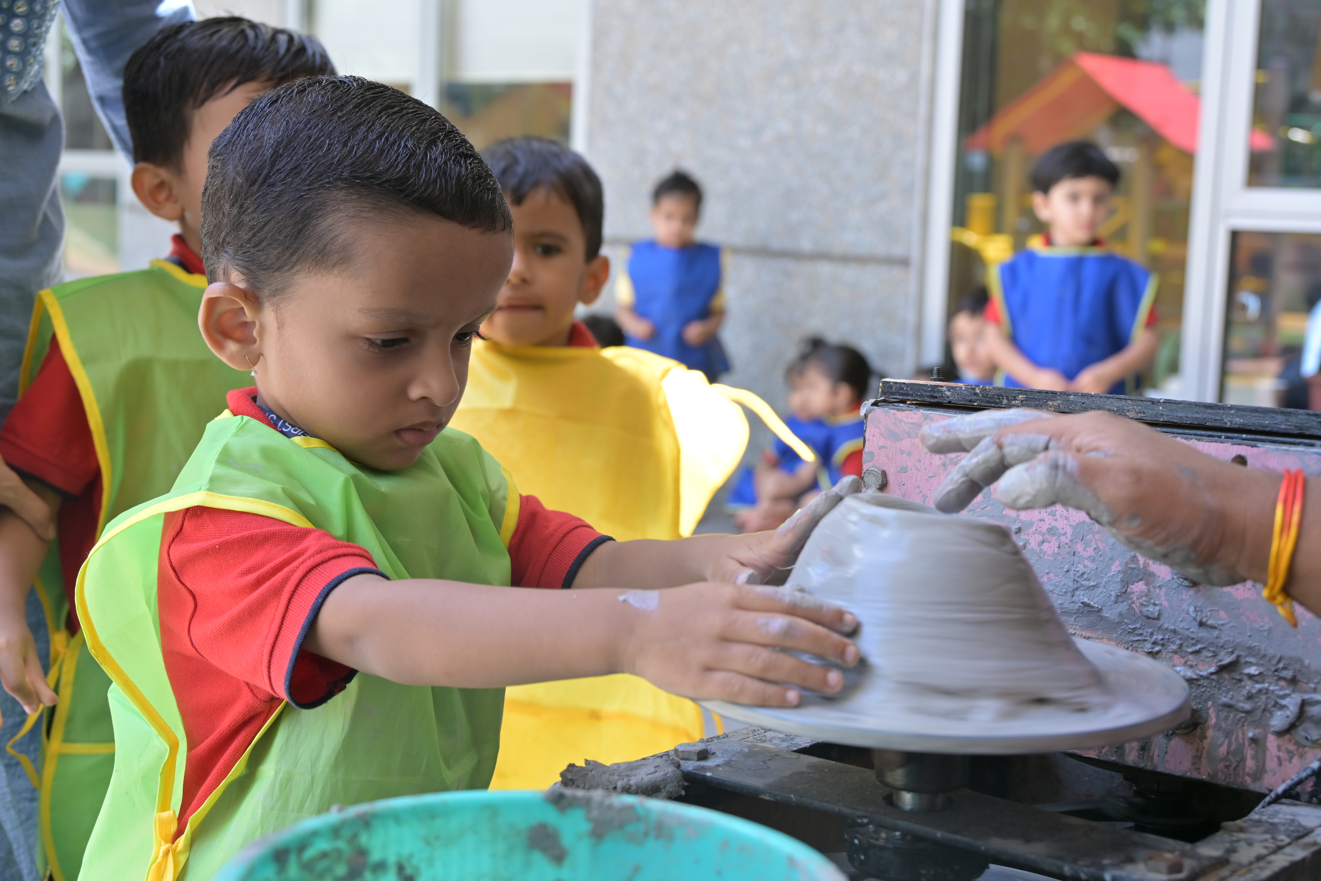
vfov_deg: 26.0
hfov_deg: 38.2
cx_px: 660
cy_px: 440
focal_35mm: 52
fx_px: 1908
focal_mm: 52
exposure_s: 1/320
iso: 1000
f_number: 6.3
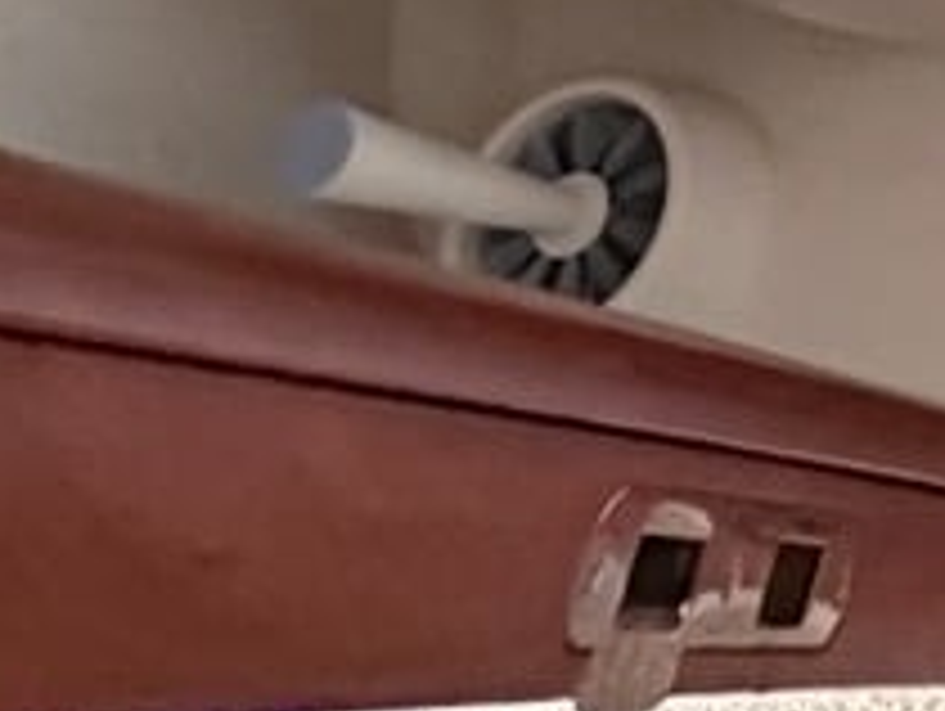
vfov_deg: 9.3
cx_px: 1994
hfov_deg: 15.1
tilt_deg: -47.1
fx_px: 2733
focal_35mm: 100
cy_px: -1771
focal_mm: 2.22
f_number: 2.2
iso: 400
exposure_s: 1/60
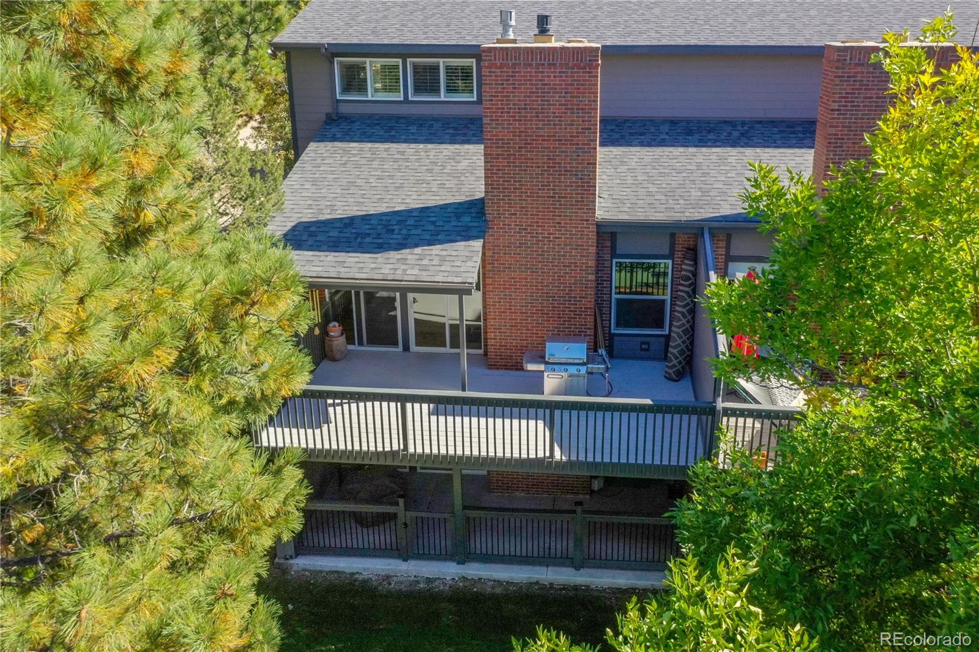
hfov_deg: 65.5
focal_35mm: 28
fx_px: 761
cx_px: 490
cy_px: 326
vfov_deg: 46.4
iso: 800
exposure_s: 1/800
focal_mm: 10.26
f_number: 6.3
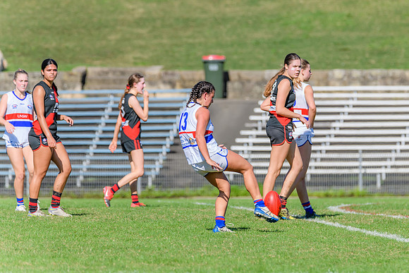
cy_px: 116
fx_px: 5983
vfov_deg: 2.6
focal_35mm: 527
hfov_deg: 3.9
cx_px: 237
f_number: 9
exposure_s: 1/1600
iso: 640
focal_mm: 450
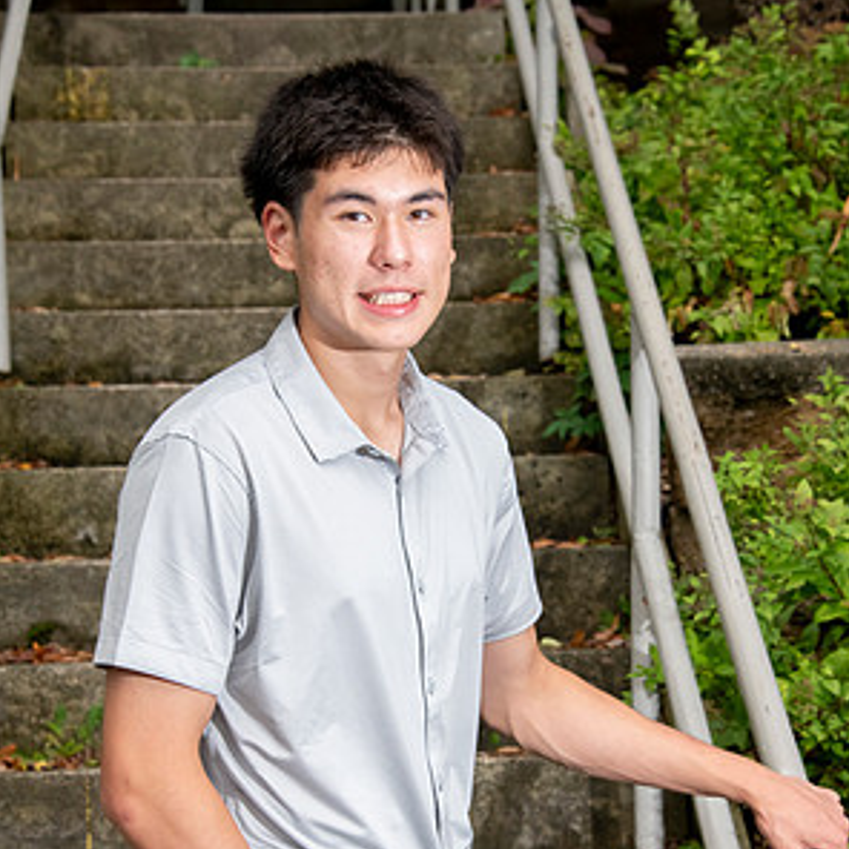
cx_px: 422
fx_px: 2941
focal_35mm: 106
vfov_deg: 16.4
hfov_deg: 16.4
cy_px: 562
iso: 2000
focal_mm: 82
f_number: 10
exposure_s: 1/160
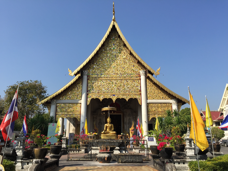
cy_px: 86
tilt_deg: +14.9
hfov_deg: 61.7
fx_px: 191
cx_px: 114
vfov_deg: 48.2
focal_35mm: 29
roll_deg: -0.6
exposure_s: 1/1799
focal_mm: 4.15
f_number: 2.2
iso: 32
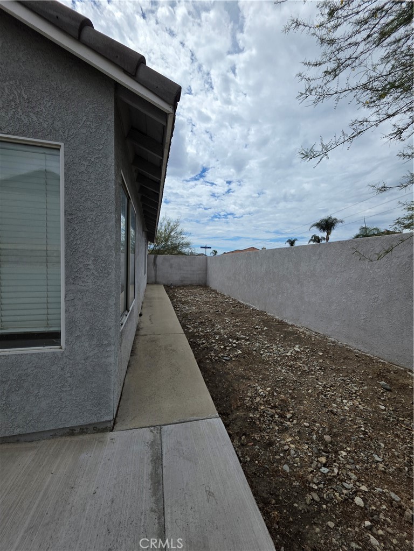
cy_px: 276
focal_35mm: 13
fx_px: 207
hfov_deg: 89.9
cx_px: 207
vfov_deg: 106.2
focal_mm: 2.2
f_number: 1.9
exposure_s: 1/3873
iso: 40
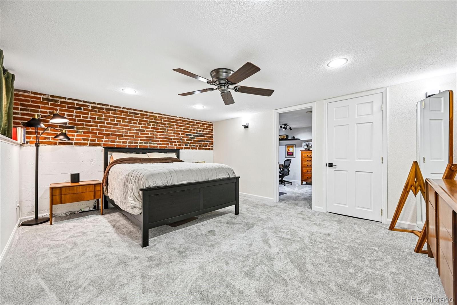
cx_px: 228
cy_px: 152
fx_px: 178
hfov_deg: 104.3
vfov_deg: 81.2
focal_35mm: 14
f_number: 8
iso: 320
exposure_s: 1/15
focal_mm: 14
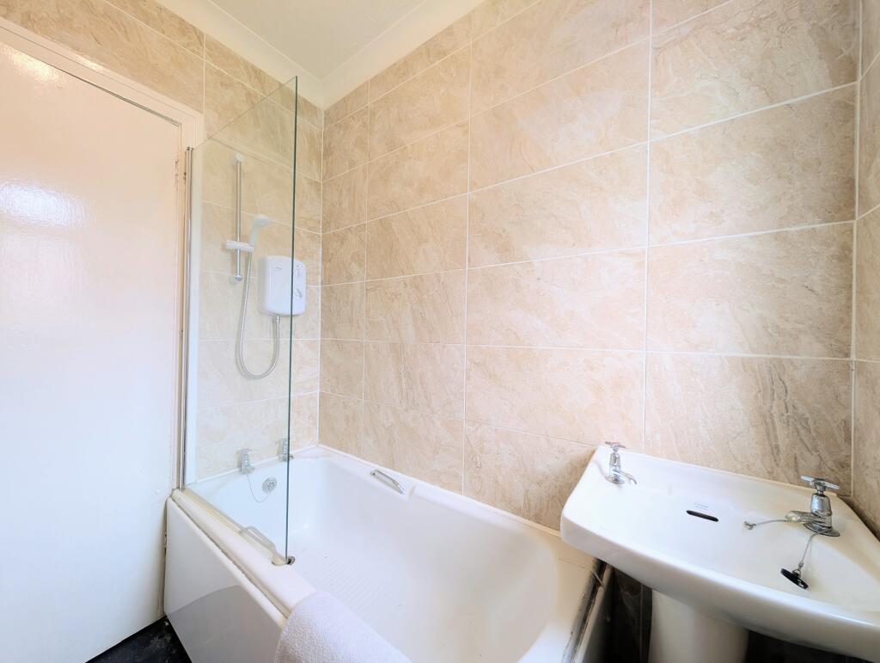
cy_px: 332
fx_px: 305
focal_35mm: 12
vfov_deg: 94.6
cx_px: 440
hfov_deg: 110.5
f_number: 1.7
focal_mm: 2.02
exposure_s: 1/61.8
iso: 48
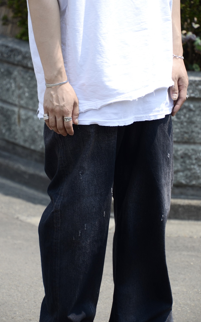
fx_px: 1481
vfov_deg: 12.4
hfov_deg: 7.8
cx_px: 95
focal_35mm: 169
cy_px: 161
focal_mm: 110
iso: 200
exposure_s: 1/640
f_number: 5.6
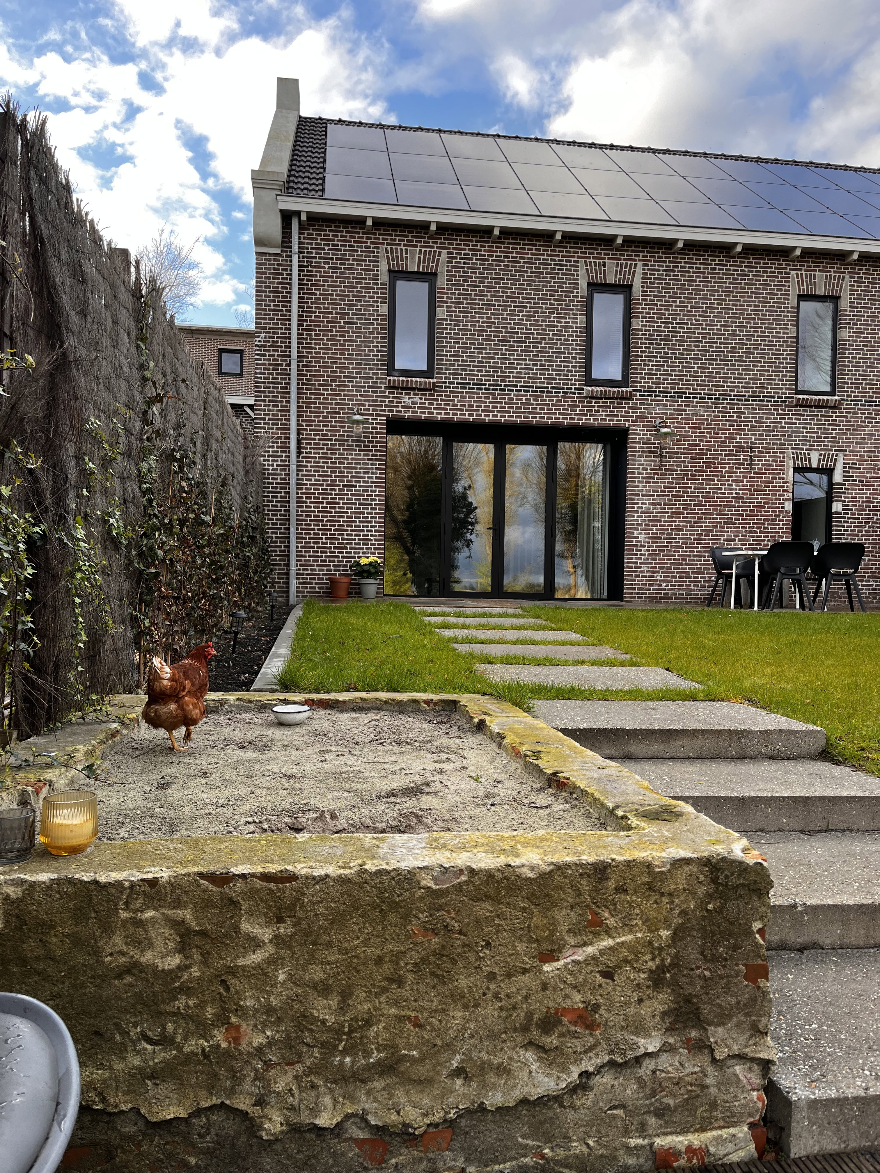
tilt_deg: +0.4
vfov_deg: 67.3
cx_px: 440
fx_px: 881
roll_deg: -0.8
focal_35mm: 26
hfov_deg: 53.1
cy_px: 586
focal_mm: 5.1
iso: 40
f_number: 1.6
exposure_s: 1/202
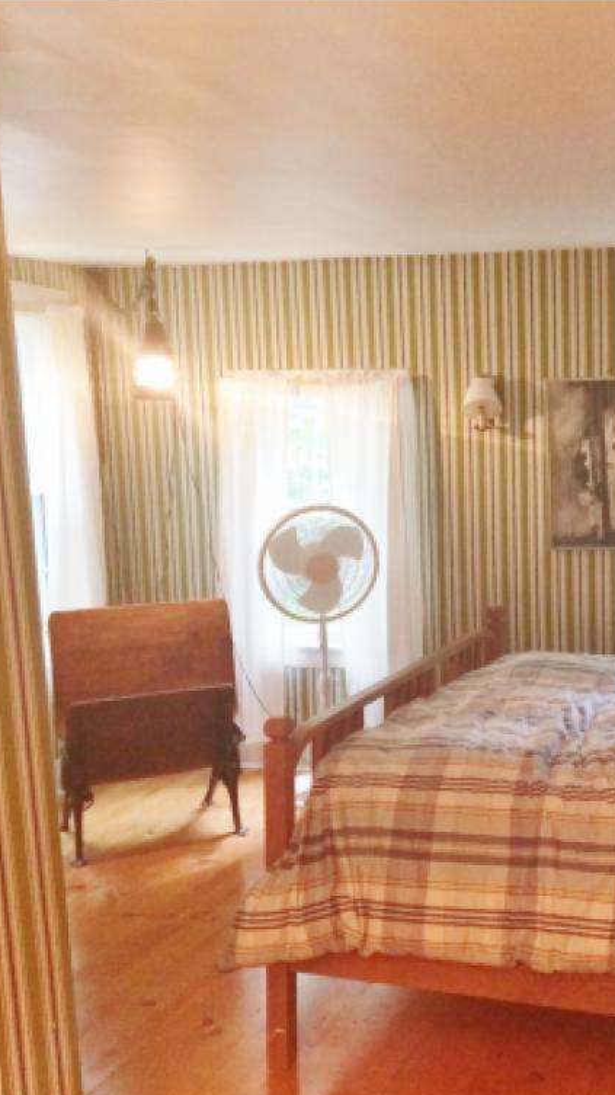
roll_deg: +1.2
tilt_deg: -6.8
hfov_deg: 26.7
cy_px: 555
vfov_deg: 47.4
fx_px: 1248
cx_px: 561
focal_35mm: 43
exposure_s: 1/30
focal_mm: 4.15
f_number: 2.2
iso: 200
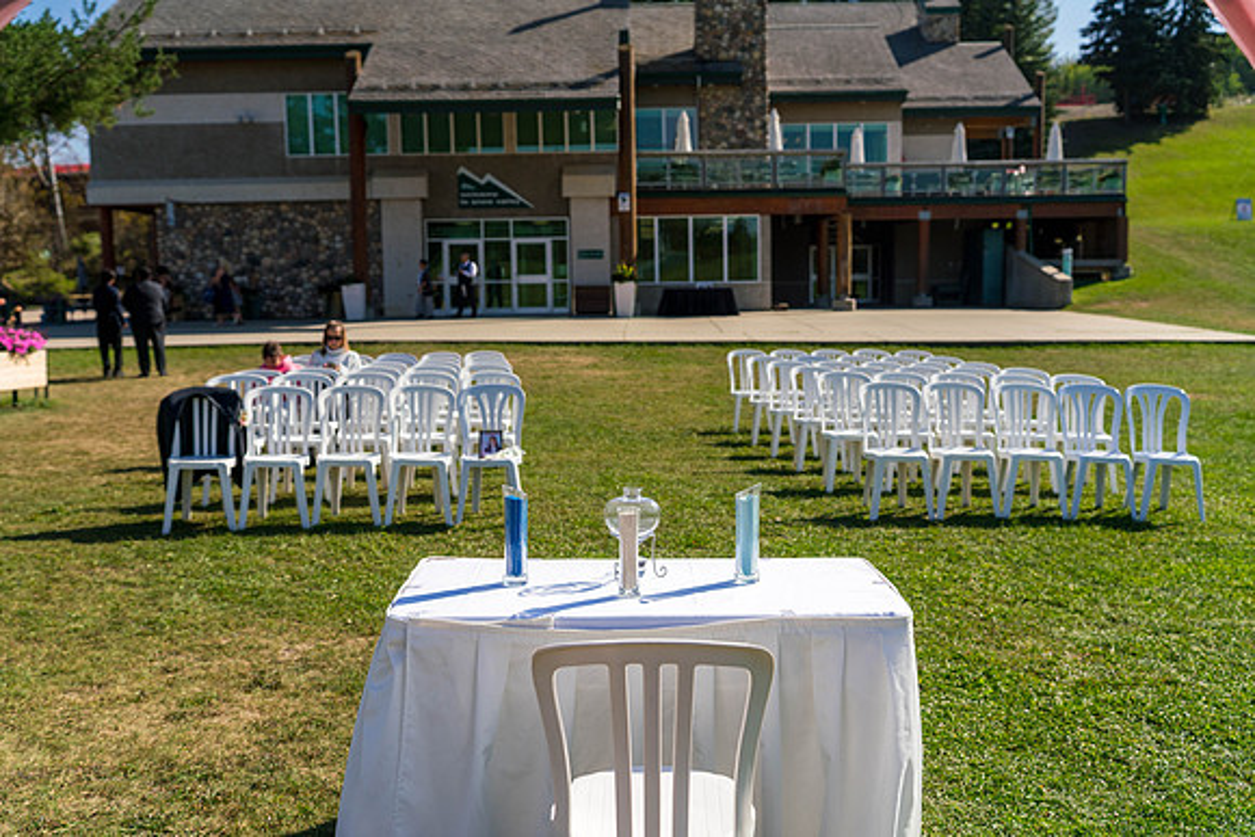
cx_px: 628
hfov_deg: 54.4
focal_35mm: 35
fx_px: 1220
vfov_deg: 37.9
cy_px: 418
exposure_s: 1/3200
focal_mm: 35
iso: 250
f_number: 3.5
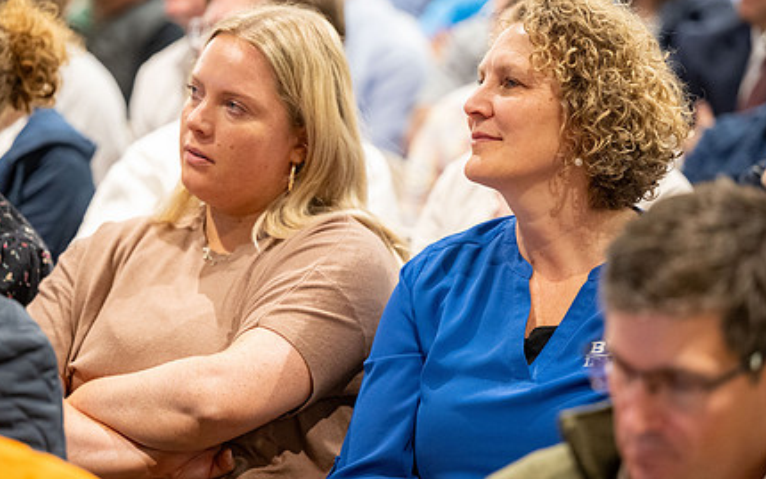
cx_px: 363
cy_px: 211
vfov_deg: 7.6
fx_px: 3592
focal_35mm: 172
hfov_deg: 12.2
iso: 2500
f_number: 2.8
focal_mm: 125
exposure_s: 1/125
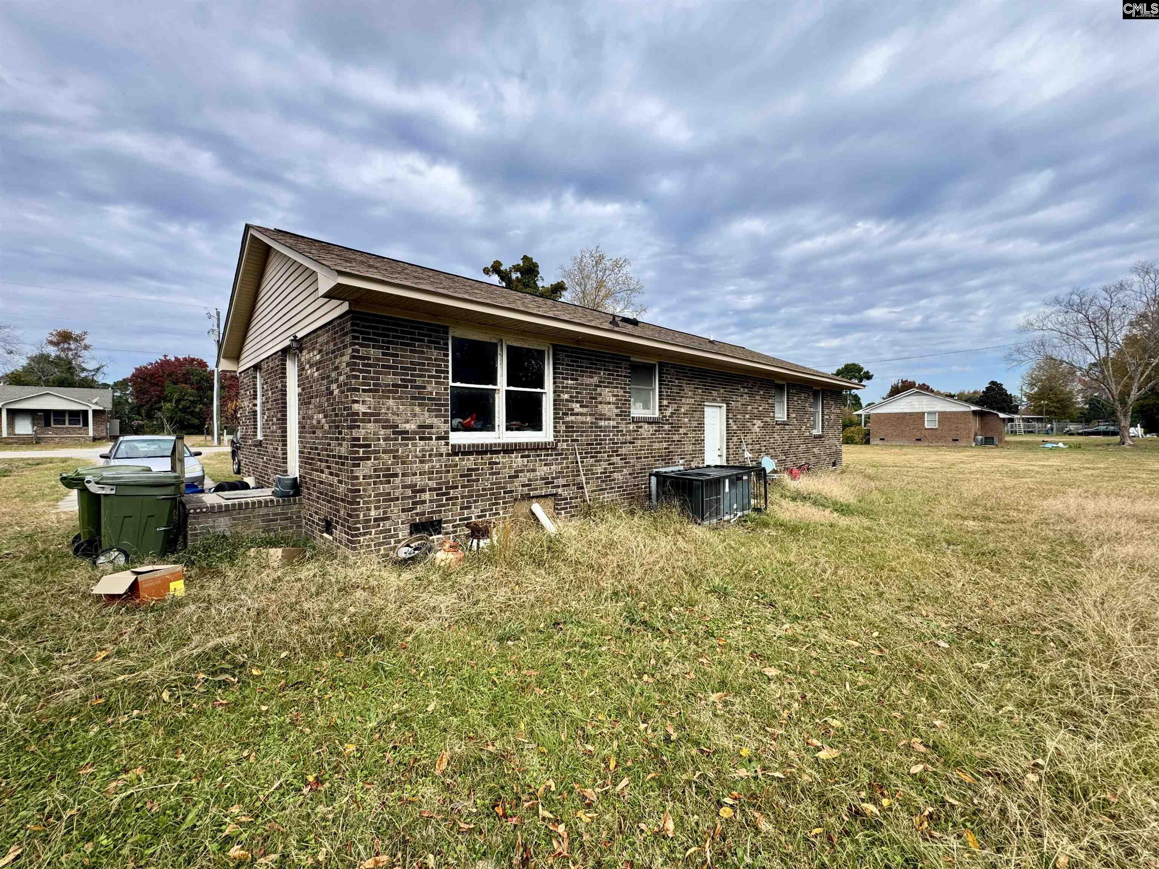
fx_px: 469
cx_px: 580
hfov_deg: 102.1
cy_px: 434
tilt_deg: +1.6
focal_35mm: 14
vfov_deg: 85.7
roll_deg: -0.2
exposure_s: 1/1143
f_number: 2.2
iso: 50
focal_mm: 2.22
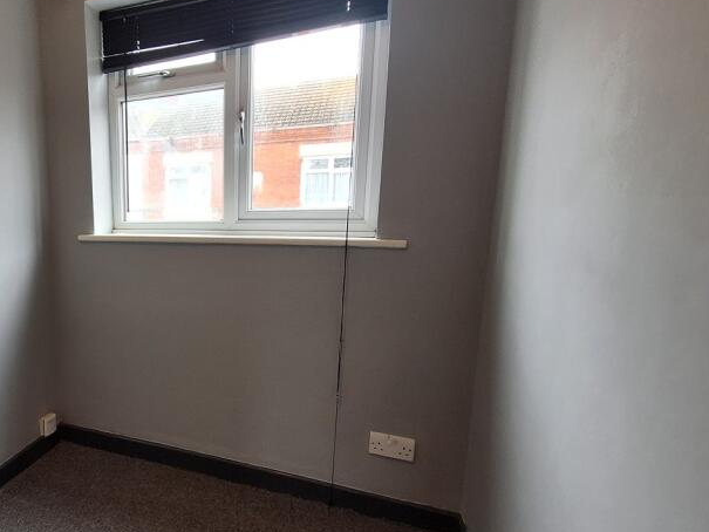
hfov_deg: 68.2
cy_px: 282
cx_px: 130
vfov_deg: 61.1
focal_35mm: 22
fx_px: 451
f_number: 2.2
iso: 40
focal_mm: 1.74
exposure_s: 1/50
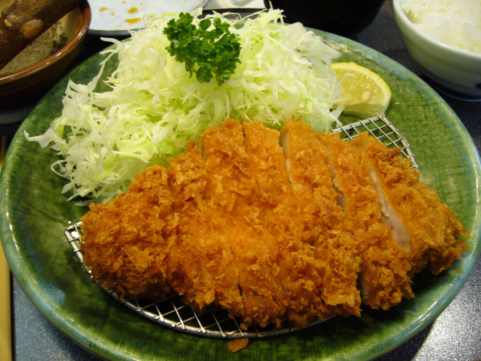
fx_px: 486
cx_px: 240
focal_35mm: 35
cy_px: 180
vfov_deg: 40.7
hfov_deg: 52.6
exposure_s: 1/10
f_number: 2.8
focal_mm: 5.8
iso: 200
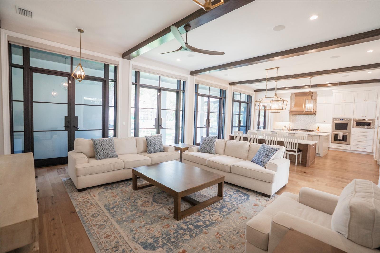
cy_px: 126
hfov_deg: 96.7
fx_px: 169
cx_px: 190
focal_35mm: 16
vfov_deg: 73.7
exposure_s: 1/160
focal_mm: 16
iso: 1600
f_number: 4
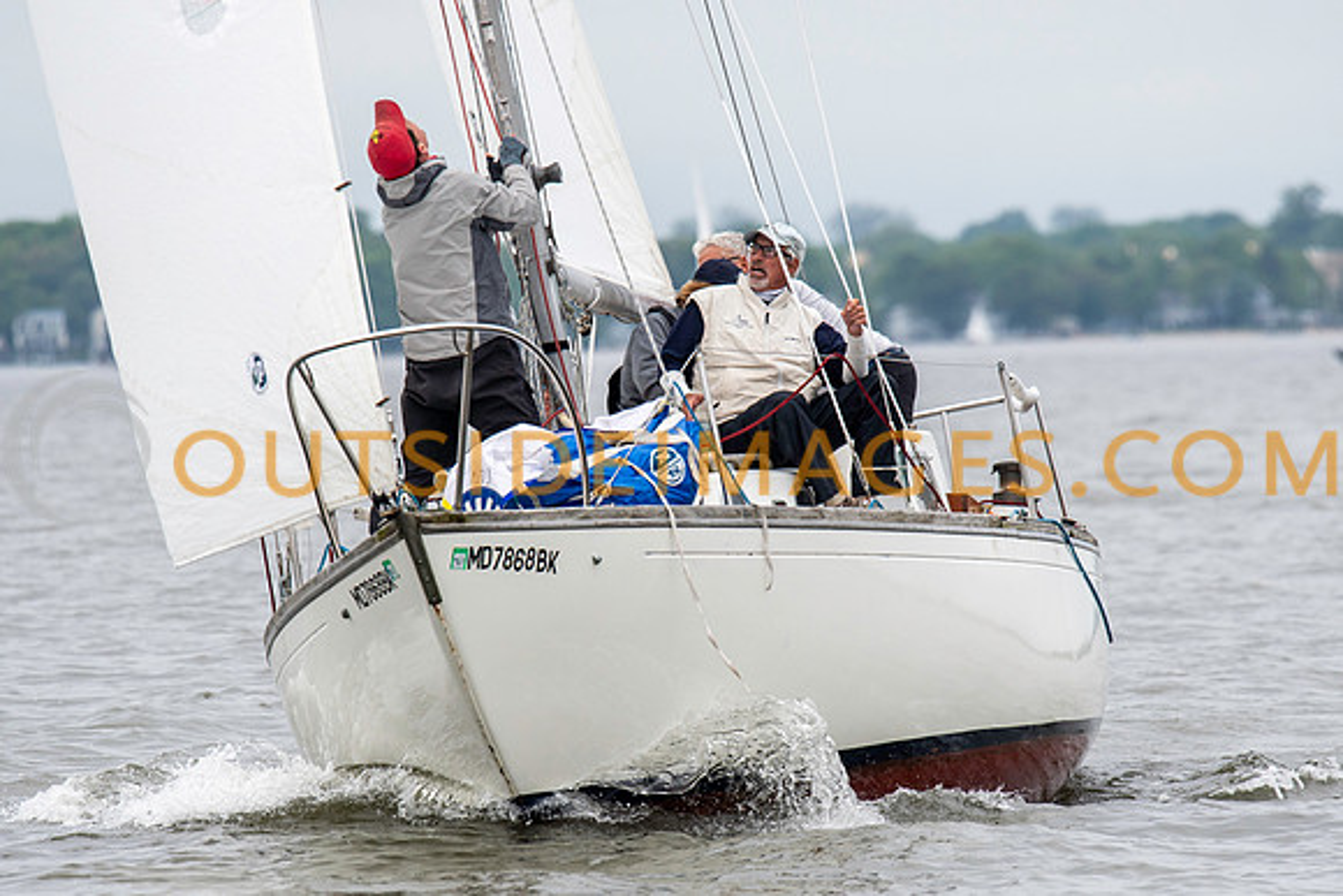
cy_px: 511
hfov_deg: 4.0
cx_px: 672
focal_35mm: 513
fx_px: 19150
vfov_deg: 2.7
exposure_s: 1/2500
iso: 250
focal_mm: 300
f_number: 5.6
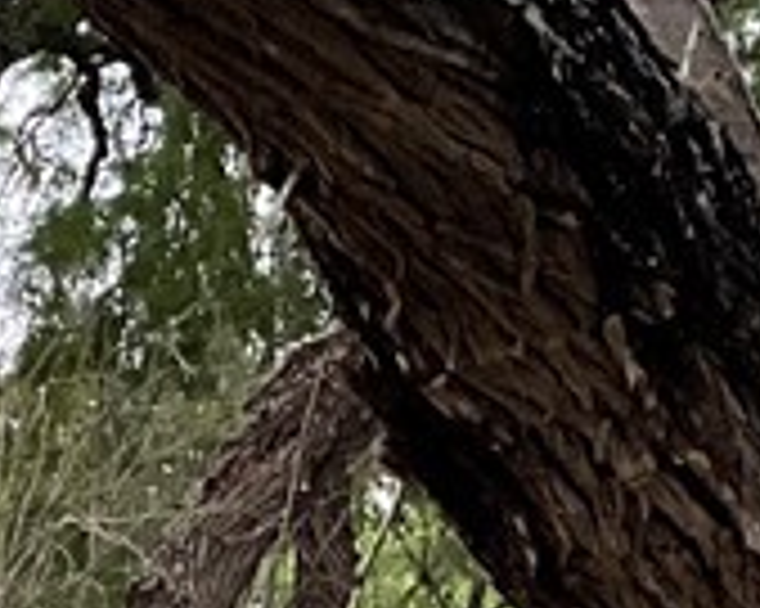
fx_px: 3867
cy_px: 581
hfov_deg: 9.5
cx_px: -1264
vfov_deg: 8.9
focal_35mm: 172
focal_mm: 3
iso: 64
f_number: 1.8
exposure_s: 1/81
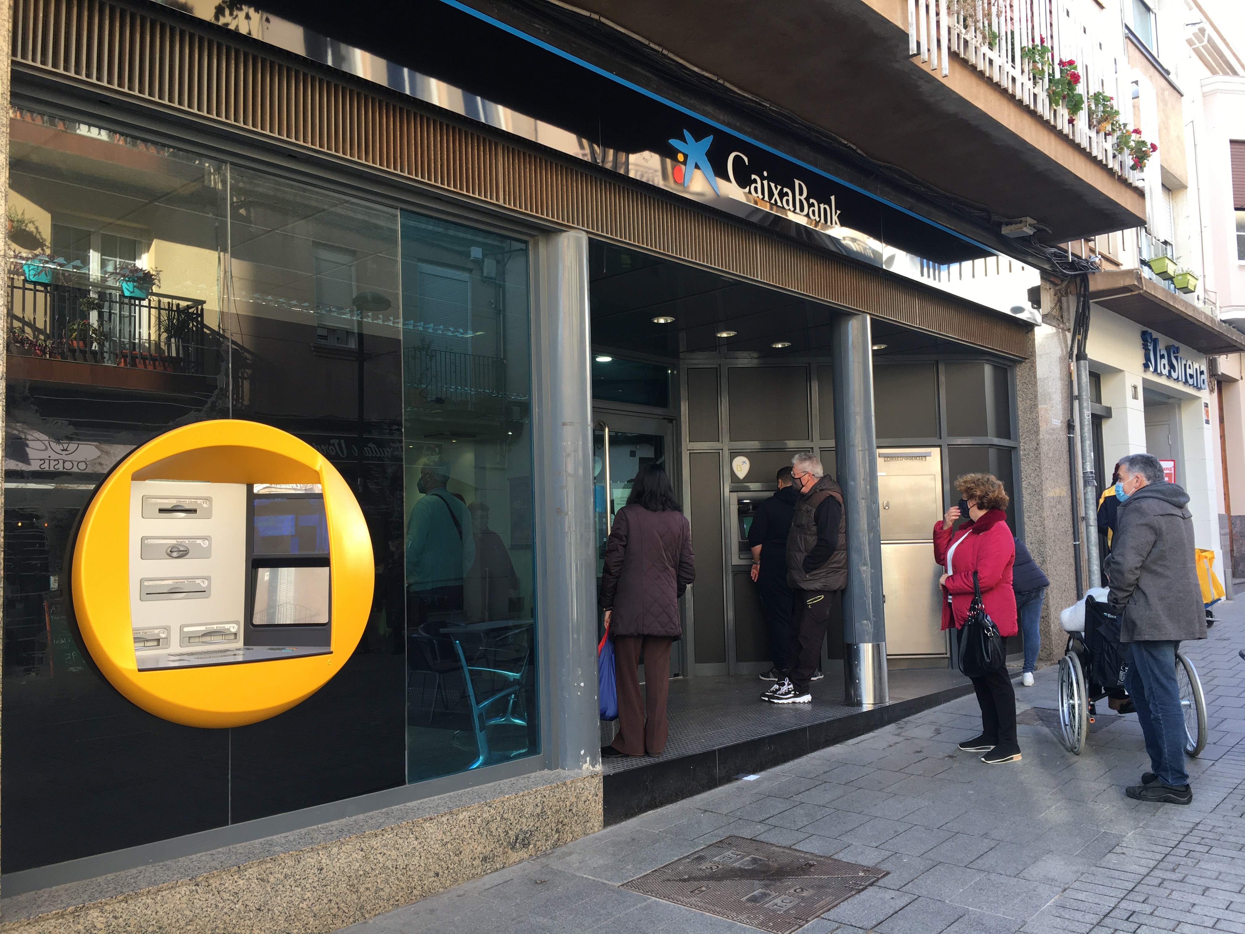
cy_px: 467
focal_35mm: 29
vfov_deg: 48.2
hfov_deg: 61.7
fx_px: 1043
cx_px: 622
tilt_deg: +5.1
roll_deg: +2.0
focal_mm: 4.15
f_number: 2.2
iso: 32
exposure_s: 1/100
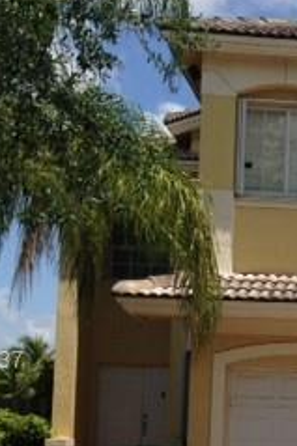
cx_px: 499
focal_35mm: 92
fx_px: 1140
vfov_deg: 21.9
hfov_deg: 13.6
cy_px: 362
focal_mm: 4.12
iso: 50
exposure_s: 1/2358
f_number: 2.4
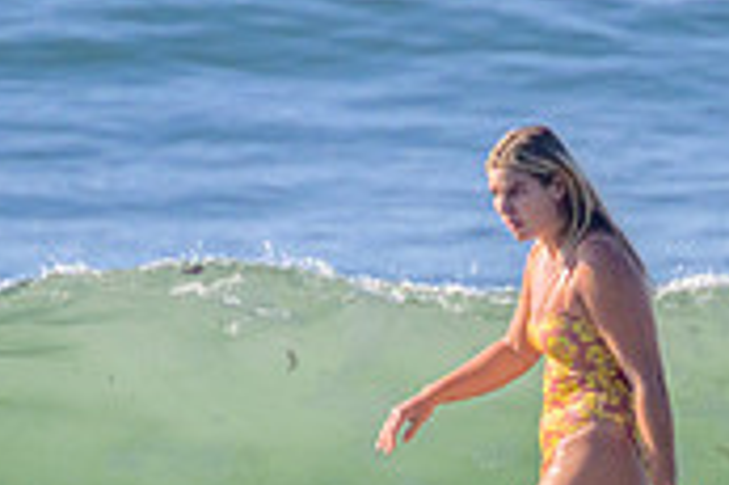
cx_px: 447
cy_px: 584
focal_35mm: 2684
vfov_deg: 0.5
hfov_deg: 0.8
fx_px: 54298
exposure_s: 1/2000
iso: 1100
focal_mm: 800
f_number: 11
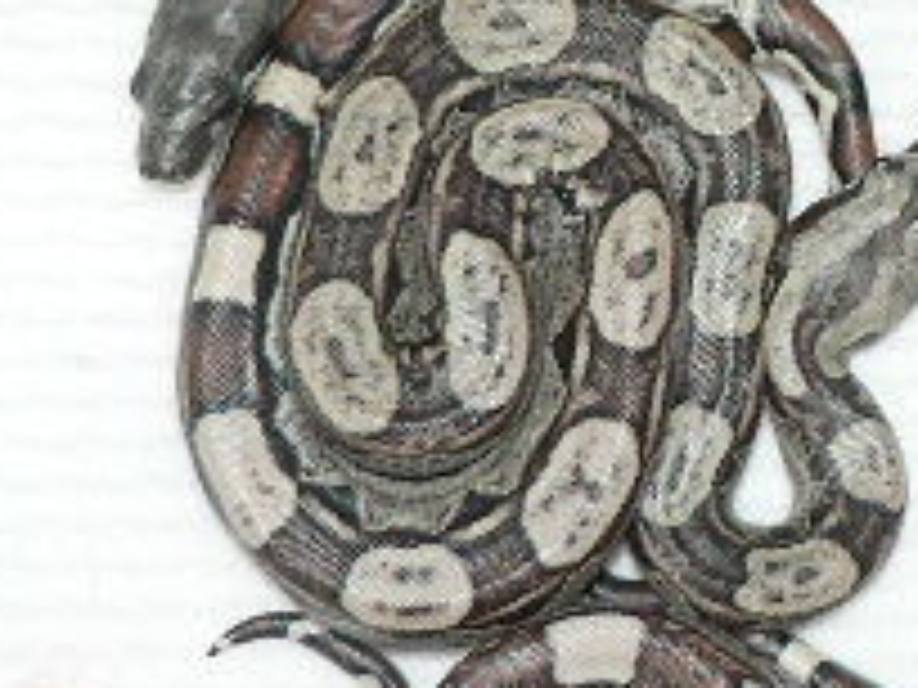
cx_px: 1048
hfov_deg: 16.8
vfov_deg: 12.8
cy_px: -112
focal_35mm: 113
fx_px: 2997
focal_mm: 6
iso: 100
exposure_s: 1/60
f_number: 2.8
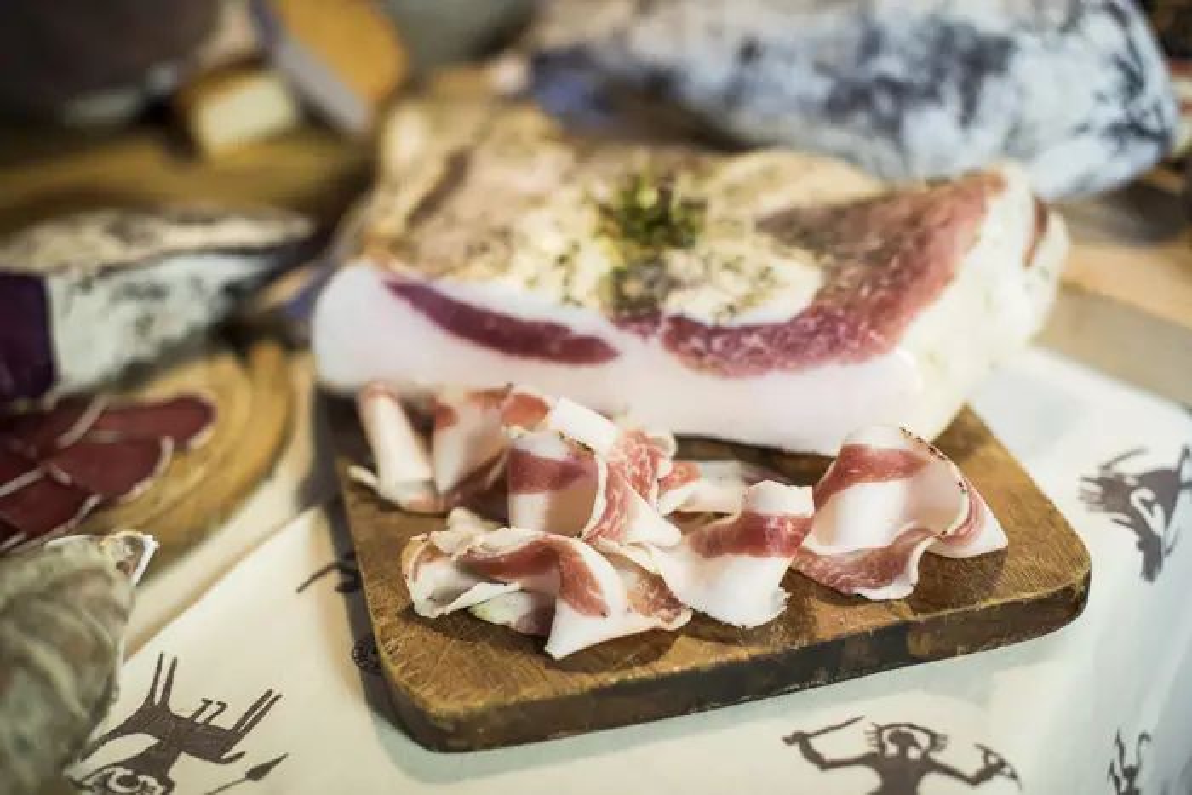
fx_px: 1656
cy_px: 398
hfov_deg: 39.6
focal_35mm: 50
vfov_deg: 27.0
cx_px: 596
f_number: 2.2
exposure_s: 1/125
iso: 640
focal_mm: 50
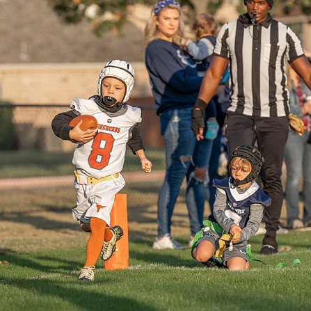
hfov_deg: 7.4
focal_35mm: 235
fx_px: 2389
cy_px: 179
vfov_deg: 7.4
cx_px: 129
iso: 125
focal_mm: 125
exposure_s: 1/800
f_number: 2.8
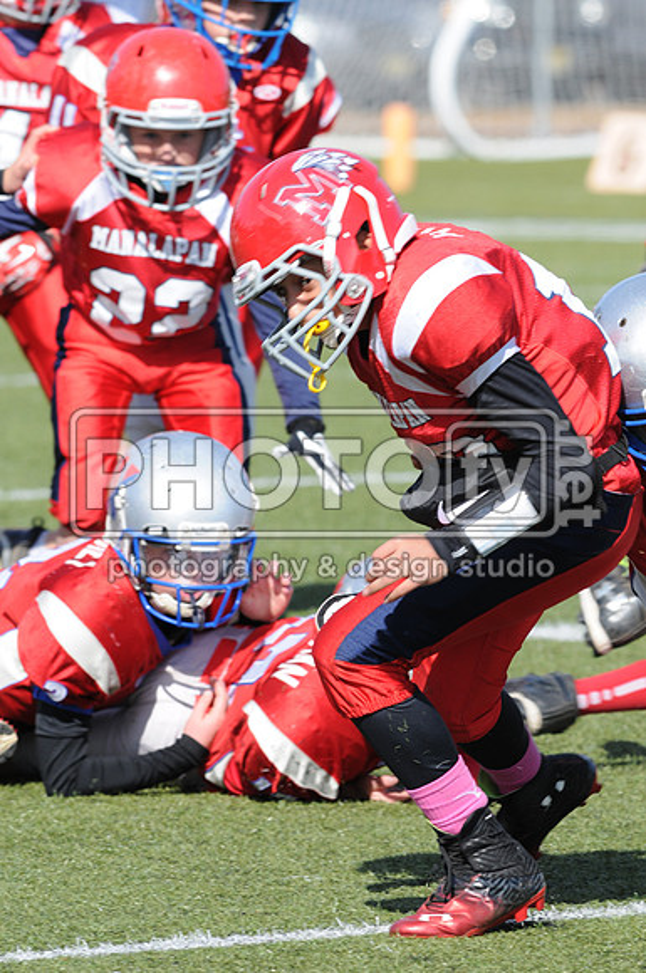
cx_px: 323
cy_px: 486
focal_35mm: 450
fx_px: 12148
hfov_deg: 3.0
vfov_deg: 4.6
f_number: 7.1
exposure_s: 1/500
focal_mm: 300
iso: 200
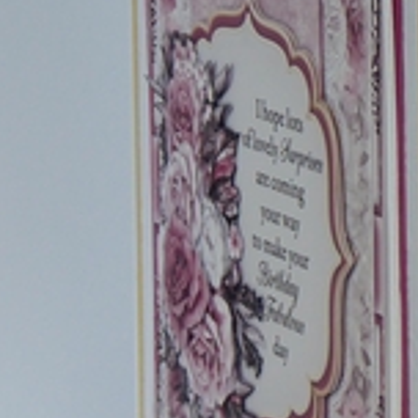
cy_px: 238
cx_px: 393
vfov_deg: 5.7
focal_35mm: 306
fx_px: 4180
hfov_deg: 5.7
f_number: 5.1
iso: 400
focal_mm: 19
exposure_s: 1/60
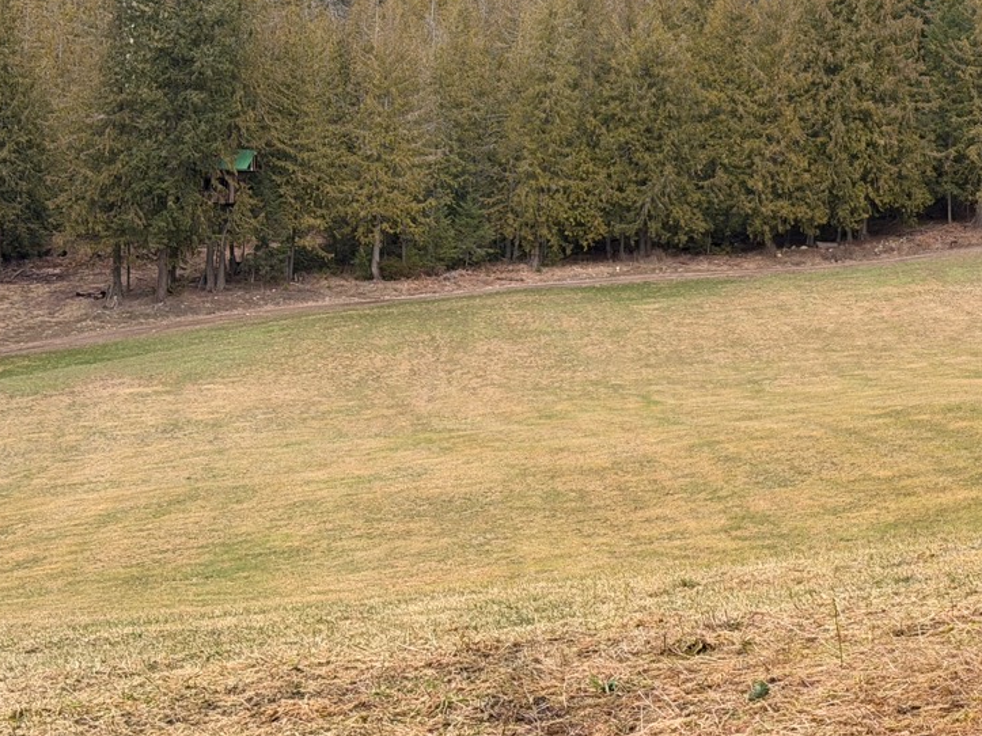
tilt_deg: -1.8
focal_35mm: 93
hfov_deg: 20.5
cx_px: 936
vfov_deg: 15.9
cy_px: 258
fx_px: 2638
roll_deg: -3.4
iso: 80
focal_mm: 6.76
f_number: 1.78
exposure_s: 1/895
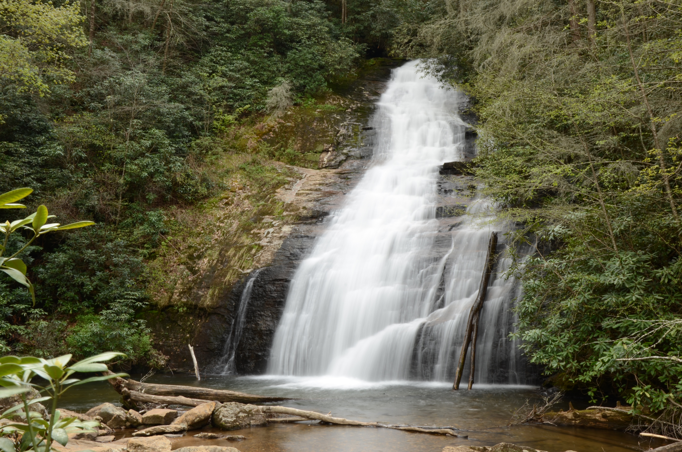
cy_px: 226
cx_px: 341
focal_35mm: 45
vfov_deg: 29.7
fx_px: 851
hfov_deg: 43.7
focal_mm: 30
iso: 100
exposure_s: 1/1.6
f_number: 29
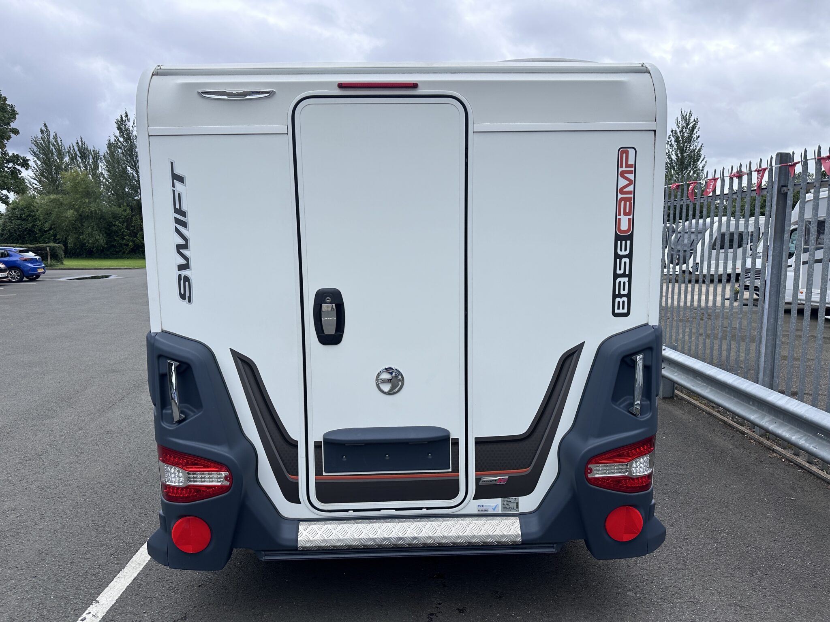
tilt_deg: -6.3
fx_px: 575
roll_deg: +0.8
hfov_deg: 71.6
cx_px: 415
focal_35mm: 24
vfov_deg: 56.8
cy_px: 311
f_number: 1.78
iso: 80
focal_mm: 6.86
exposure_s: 1/3717
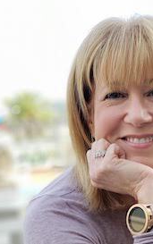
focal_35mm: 101
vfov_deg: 20.4
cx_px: 165
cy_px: 188
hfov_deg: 12.8
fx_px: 673
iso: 32
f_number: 2.4
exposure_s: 1/120
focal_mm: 6
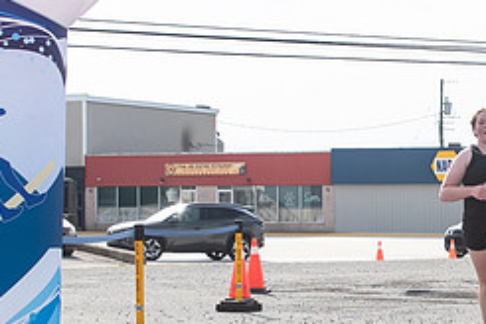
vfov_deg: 10.7
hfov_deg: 15.7
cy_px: 208
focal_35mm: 128
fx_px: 1728
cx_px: 476
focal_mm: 32
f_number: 4
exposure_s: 1/3200
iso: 800
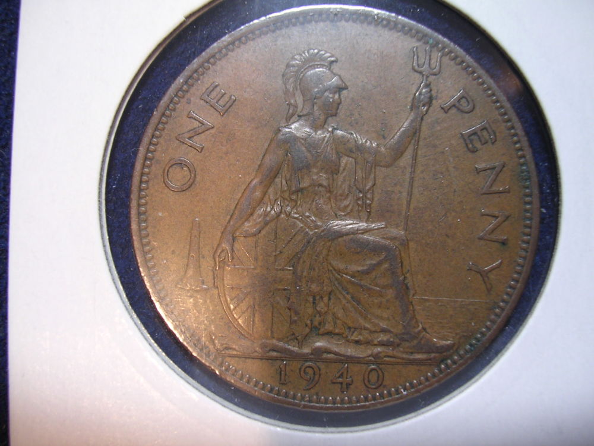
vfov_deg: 37.7
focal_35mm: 38
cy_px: 223
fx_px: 652
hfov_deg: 49.0
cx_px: 297
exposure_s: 1/7
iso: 100
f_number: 2.8
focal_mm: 5.8
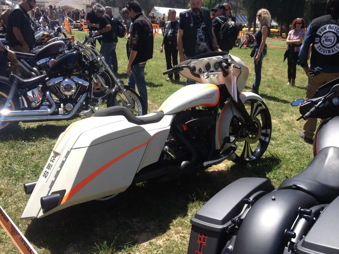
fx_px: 343
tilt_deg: -18.9
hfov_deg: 52.6
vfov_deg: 40.7
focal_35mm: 35
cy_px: 127
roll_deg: -3.2
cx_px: 170
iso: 50
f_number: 2.4
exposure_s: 1/905
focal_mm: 4.28
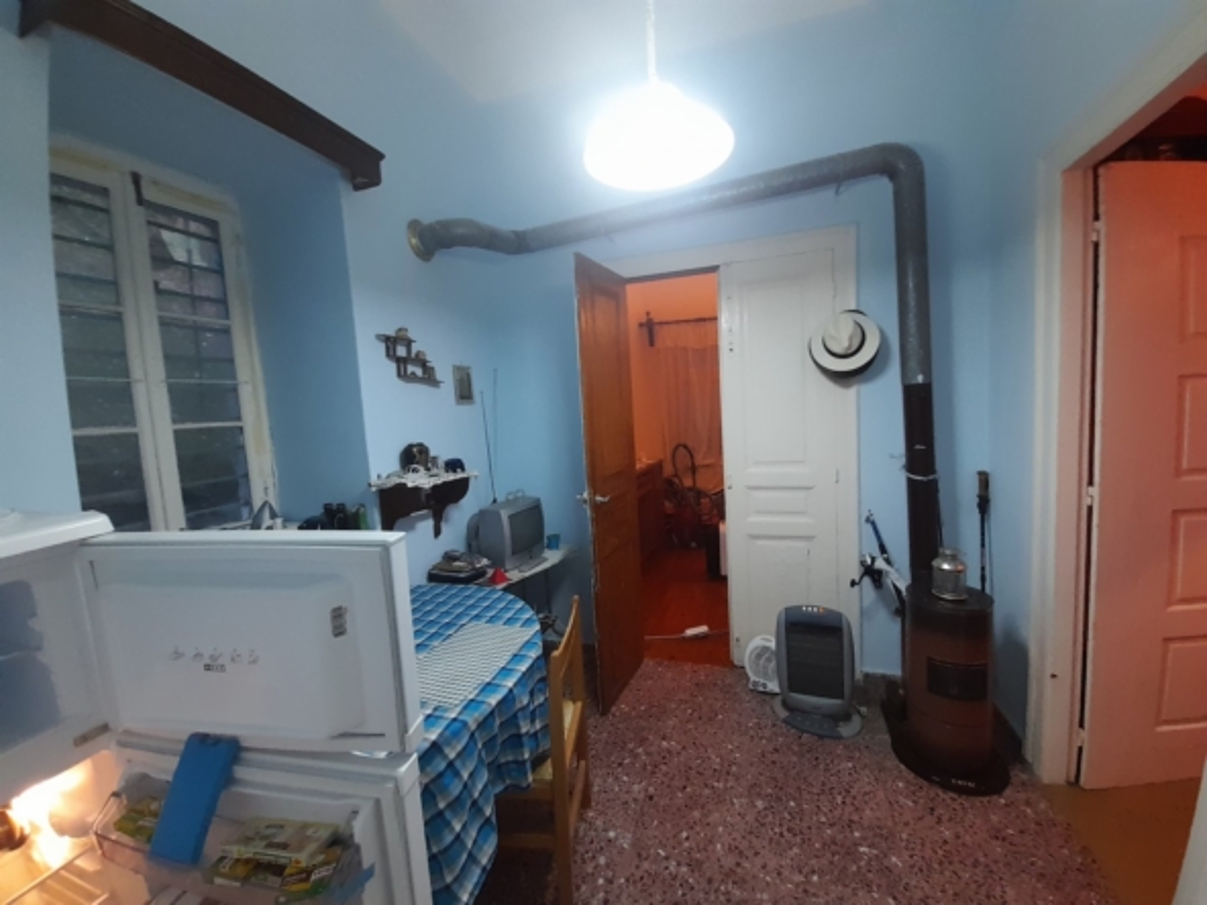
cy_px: 452
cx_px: 604
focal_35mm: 13
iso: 200
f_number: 2.2
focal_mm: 1.42
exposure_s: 1/25
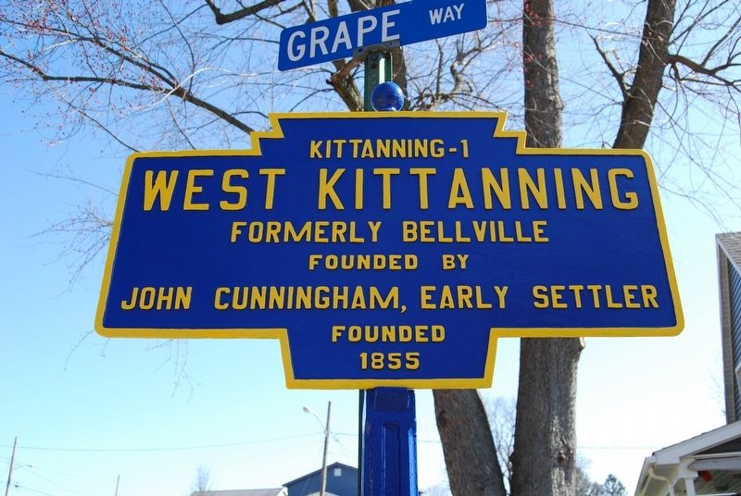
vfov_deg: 38.5
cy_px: 248
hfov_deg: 55.0
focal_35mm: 34
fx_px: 711
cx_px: 370
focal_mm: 23
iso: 100
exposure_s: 1/125
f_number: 5.6
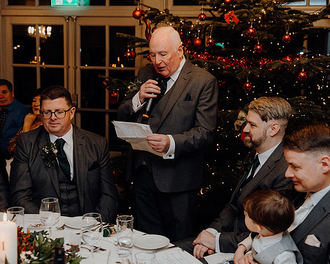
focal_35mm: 50
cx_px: 185
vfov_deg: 30.2
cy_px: 133
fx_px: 488
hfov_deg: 37.3
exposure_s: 1/160
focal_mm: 44
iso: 2500
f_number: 3.5
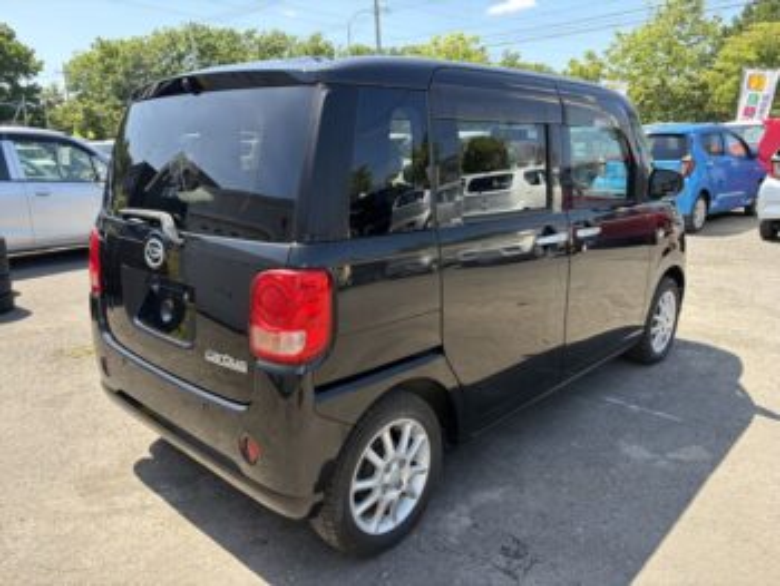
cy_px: 293
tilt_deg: -12.2
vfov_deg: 53.1
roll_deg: +1.3
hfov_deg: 67.3
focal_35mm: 26
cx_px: 390
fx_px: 586
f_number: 1.6
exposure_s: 1/764
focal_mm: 5.96
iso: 64
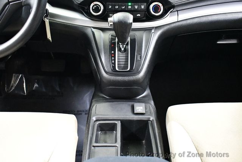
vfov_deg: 36.9
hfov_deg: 53.1
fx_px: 242
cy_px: 81
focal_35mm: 36
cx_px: 121
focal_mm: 18
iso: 8000
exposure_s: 1/60
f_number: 3.5
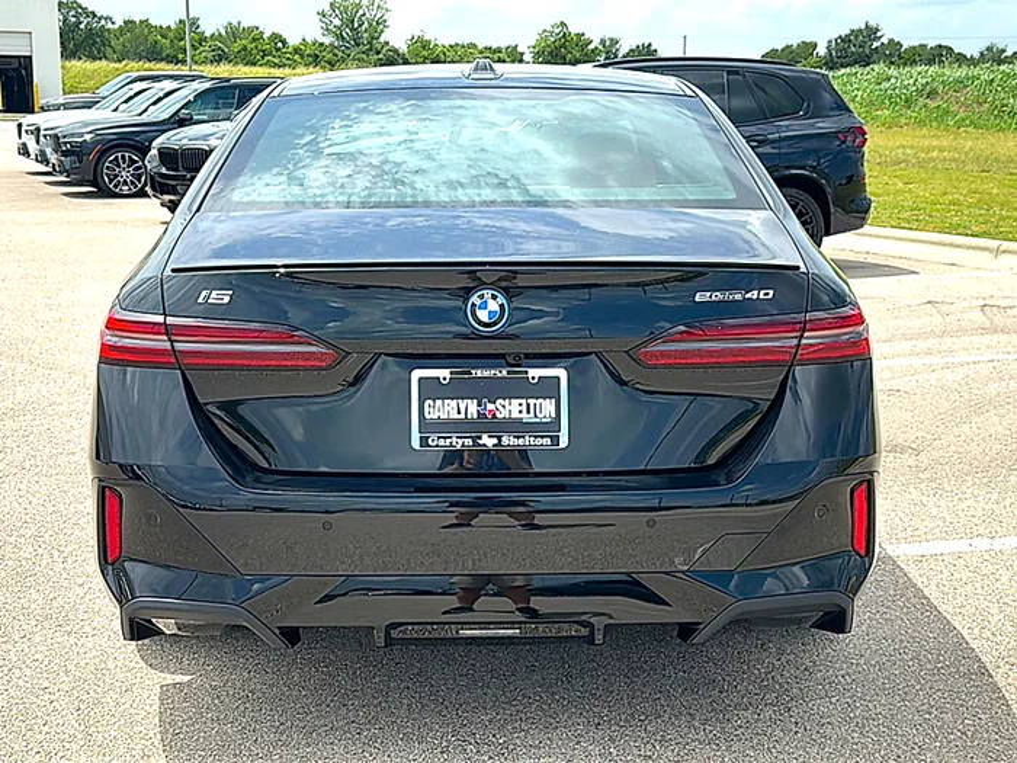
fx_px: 1146
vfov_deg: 36.8
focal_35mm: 39
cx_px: 508
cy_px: 382
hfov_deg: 47.9
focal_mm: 6.86
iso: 80
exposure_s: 1/5291
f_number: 1.78
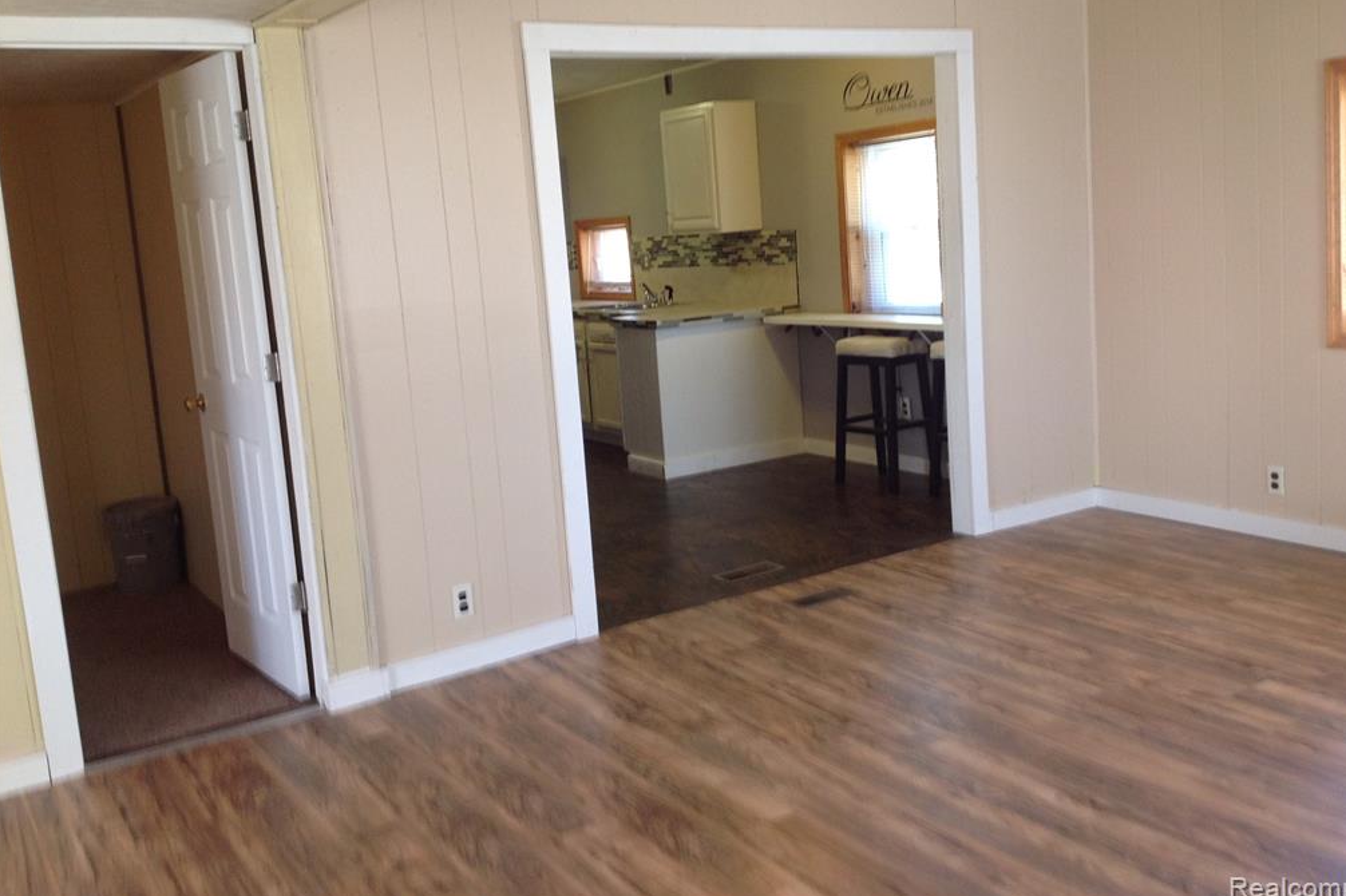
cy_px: 399
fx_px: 1383
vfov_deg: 35.9
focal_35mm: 37
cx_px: 680
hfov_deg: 51.9
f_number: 2.4
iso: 64
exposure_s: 1/15
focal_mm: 4.28
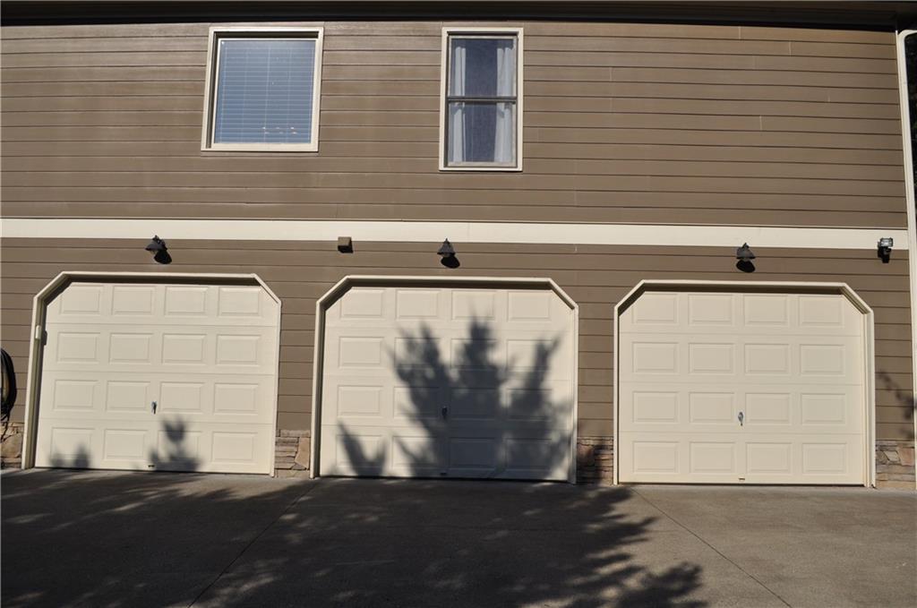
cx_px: 458
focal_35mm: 30
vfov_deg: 43.5
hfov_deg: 62.0
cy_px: 304
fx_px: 763
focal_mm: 20
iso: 200
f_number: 9
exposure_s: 1/800
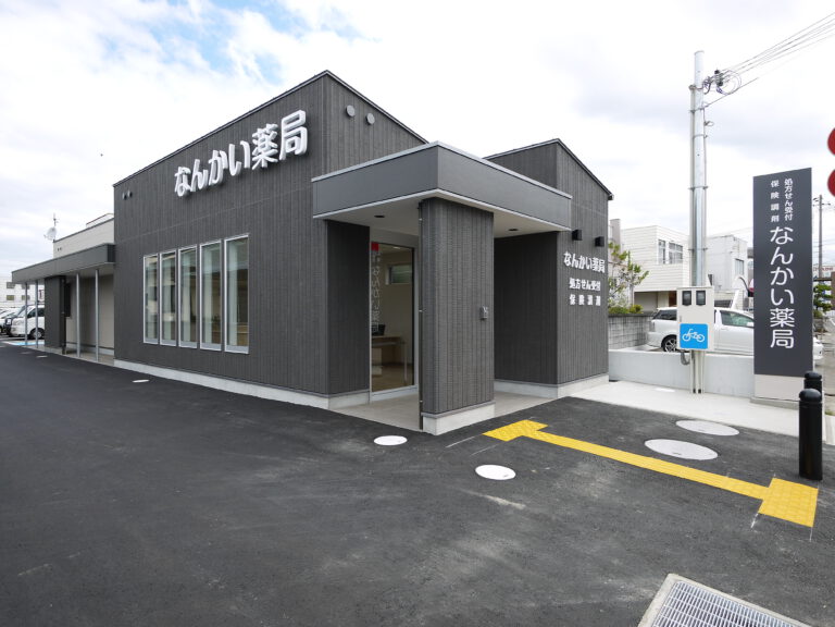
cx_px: 418
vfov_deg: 66.0
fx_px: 482
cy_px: 314
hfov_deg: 81.7
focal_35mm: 20
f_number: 6.3
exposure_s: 1/250
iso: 100
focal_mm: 10
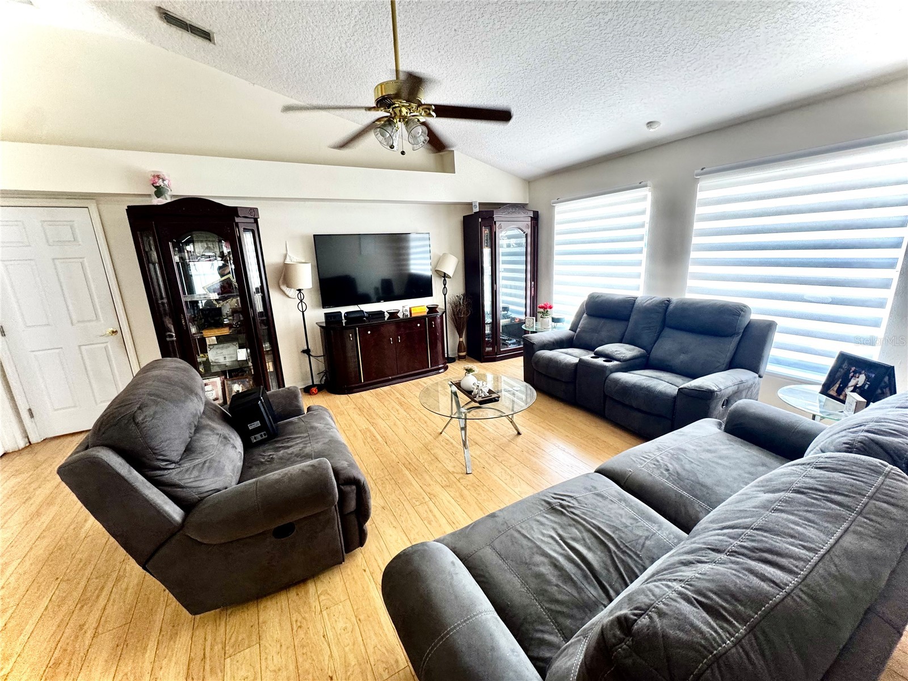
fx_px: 367
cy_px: 340
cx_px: 454
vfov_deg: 85.7
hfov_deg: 102.1
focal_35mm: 14
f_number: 2.2
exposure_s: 1/60
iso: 200
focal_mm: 2.22
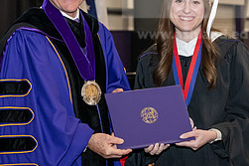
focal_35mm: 162
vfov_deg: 8.5
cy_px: 55
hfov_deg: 12.7
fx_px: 1120
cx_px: 92
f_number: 5
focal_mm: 70
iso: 2500
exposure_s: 1/200
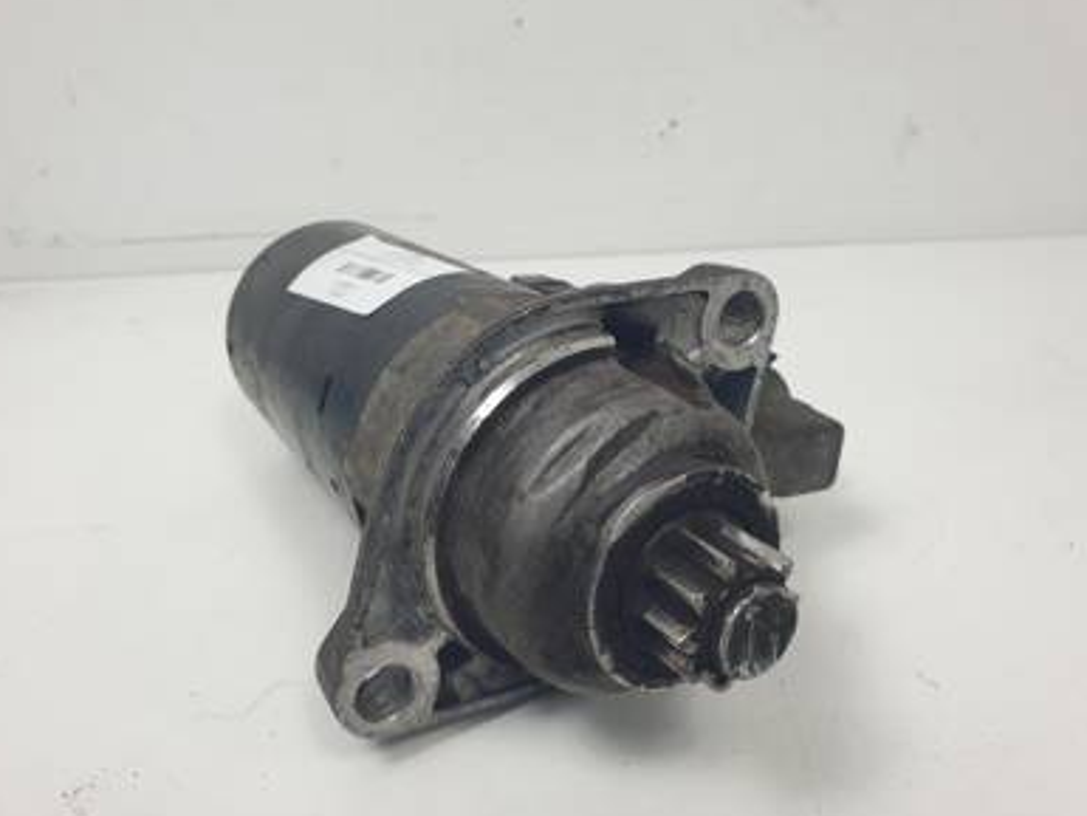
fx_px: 848
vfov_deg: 51.4
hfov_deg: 65.3
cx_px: 528
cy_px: 401
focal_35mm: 27
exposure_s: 1/211
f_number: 2.4
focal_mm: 4.3
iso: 50
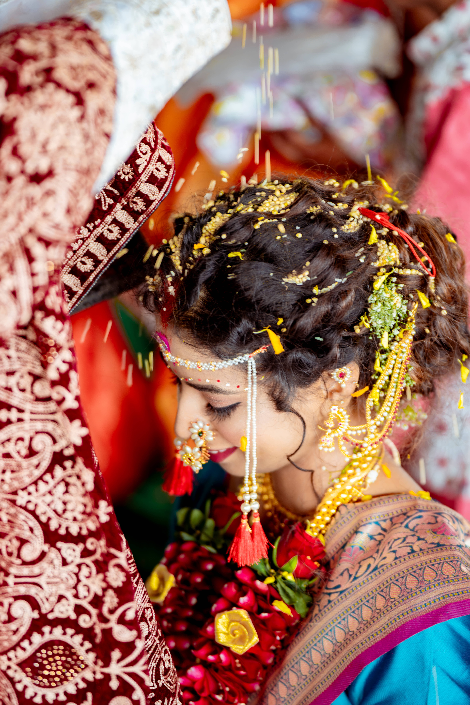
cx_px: 235
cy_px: 352
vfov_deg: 20.0
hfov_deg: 13.4
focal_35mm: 102
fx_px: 1997
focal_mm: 102
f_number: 2.8
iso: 160
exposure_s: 1/80
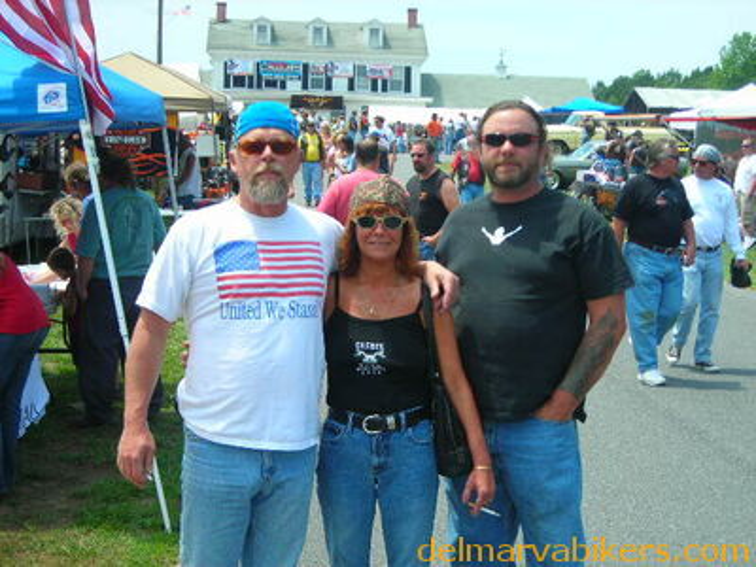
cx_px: 378
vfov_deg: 22.6
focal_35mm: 65
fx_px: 1420
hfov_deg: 29.8
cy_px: 284
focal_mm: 10.8
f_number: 3.9
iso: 50
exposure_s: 1/278
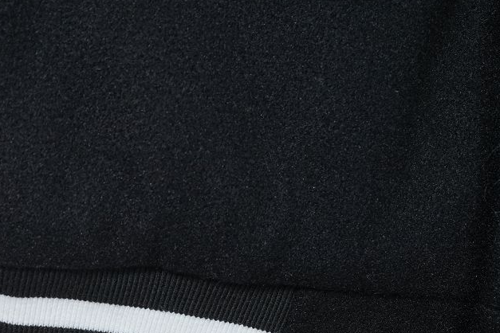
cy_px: 272
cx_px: 28
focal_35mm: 67
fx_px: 930
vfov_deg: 20.1
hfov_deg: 28.6
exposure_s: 1/100
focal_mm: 35
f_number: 10
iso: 1600
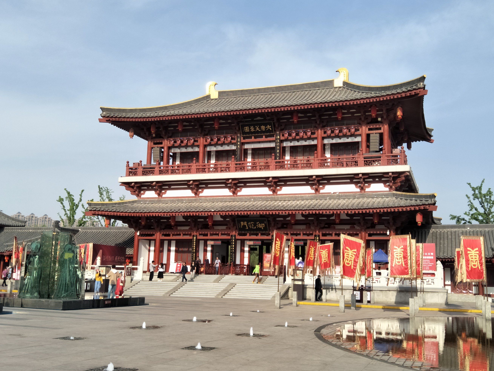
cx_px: 251
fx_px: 357
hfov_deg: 69.4
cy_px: 186
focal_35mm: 25
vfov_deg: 54.9
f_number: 1.7
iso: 33
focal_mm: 4.1
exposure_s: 1/1250
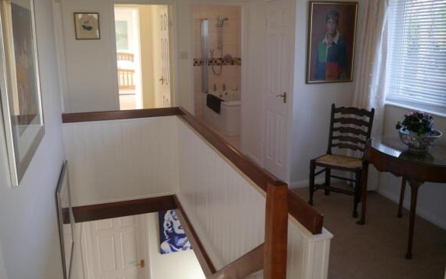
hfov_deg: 62.9
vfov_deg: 41.8
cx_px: 221
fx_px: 365
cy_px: 124
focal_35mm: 30
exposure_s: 1/60
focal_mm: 14
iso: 250
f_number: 3.5
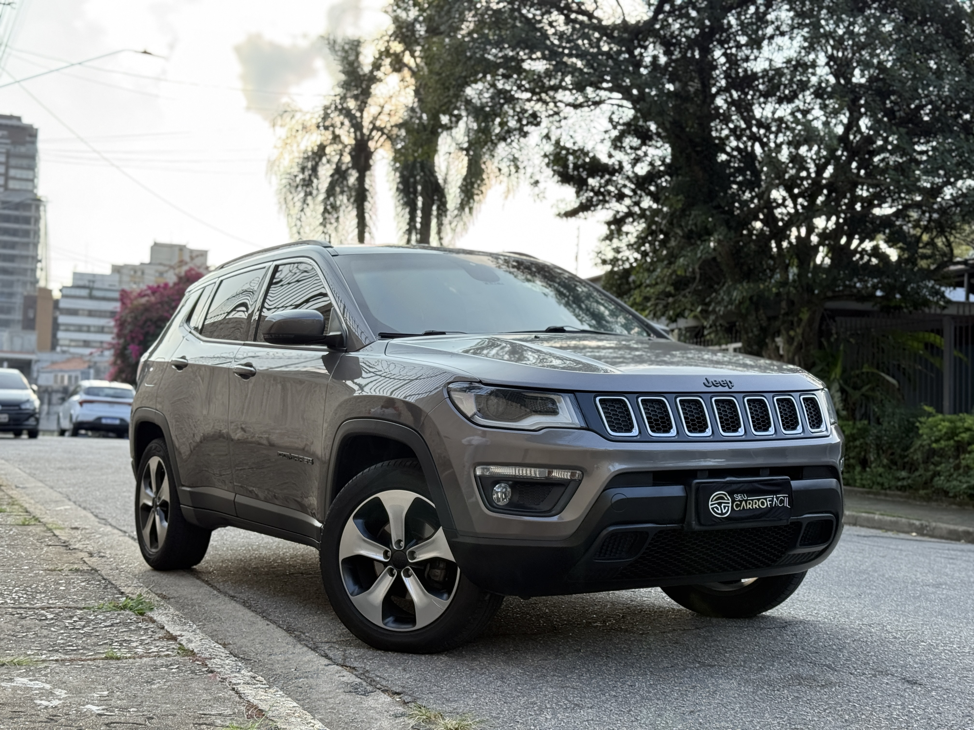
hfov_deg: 39.7
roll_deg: -1.8
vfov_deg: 30.3
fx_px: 1351
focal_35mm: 48
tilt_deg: +4.6
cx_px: 487
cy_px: 365
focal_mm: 6.76
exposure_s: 1/534
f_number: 1.78
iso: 100
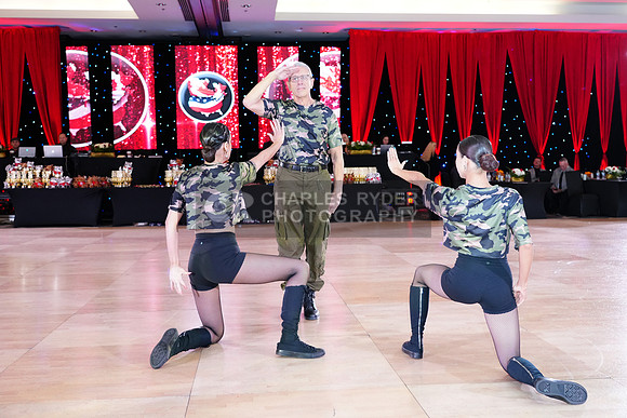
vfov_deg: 36.0
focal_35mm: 37
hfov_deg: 51.9
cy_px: 209
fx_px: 645
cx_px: 314
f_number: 4
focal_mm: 37
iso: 2500
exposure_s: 1/250
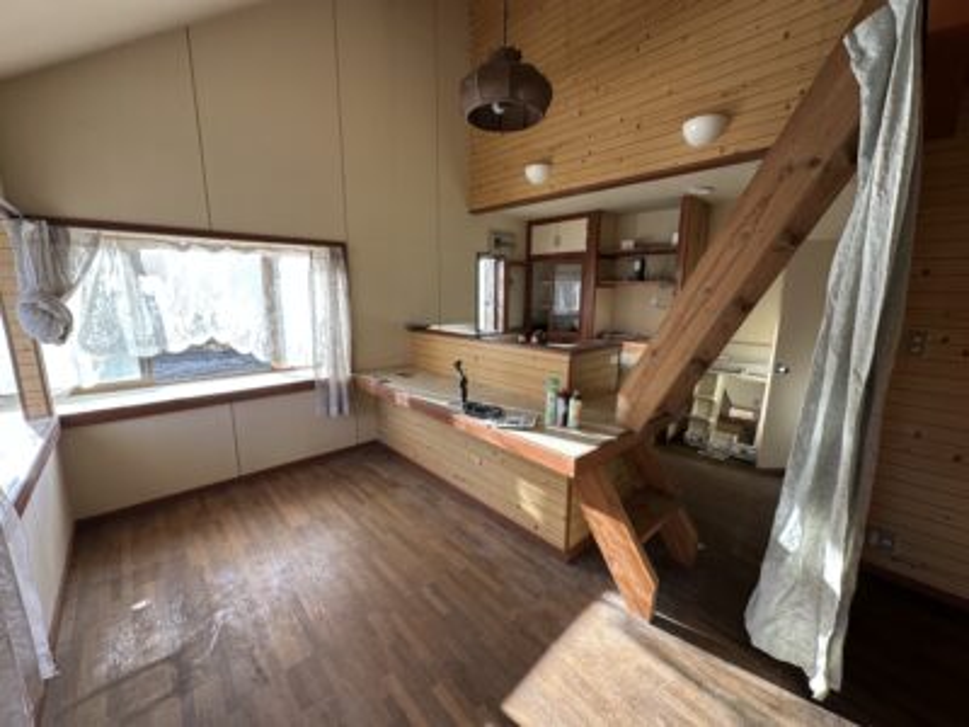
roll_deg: -0.9
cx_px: 484
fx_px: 392
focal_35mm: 14
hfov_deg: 102.1
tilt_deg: -9.1
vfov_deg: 85.7
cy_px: 364
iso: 50
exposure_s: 1/99
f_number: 2.2
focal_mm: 2.22
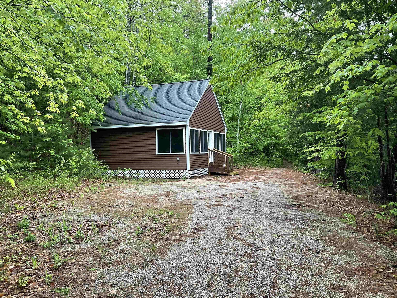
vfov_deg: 48.2
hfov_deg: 61.7
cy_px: 149
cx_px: 198
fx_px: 333
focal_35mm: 29
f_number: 1.8
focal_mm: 3
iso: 40
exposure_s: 1/120
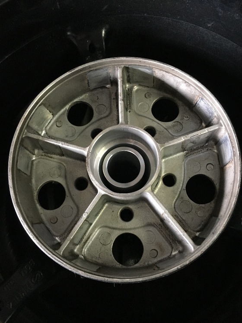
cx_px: 121
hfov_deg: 48.2
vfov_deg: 61.7
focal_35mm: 29
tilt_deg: -76.0
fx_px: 270
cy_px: 162
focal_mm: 4.15
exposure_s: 1/30
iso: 125
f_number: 2.2
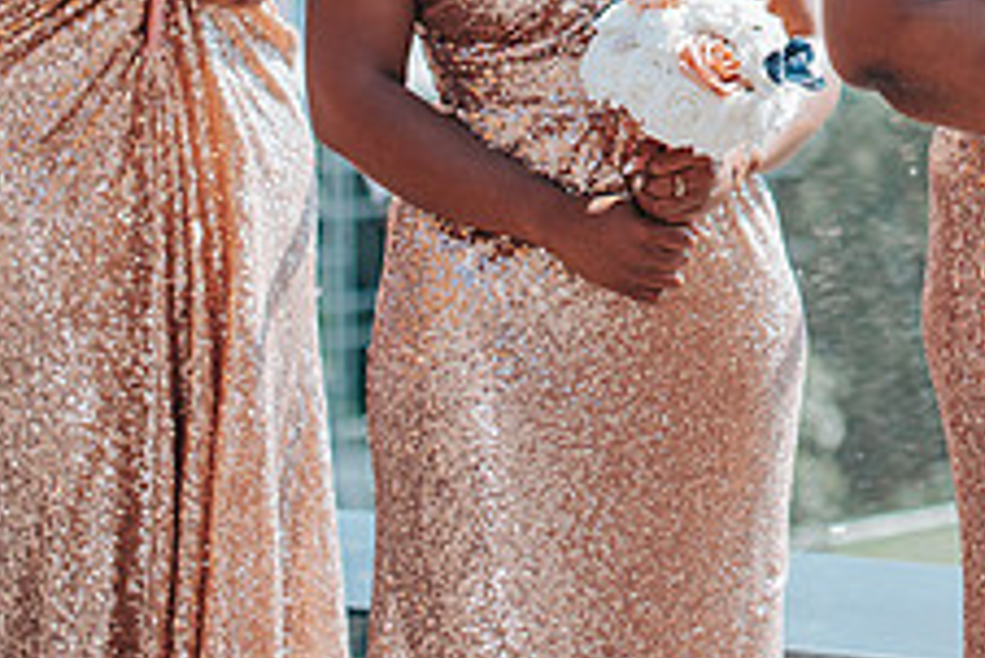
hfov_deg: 12.3
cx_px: 1073
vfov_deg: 8.2
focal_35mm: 164
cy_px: -334
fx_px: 4490
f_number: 2.5
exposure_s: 1/640
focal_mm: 50
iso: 64
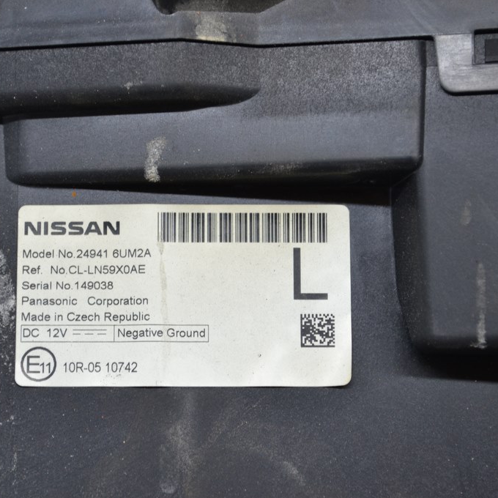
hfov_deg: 16.5
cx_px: 201
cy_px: 249
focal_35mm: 106
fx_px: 1719
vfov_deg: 16.5
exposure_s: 1/50
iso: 400
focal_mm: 55
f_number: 5.6
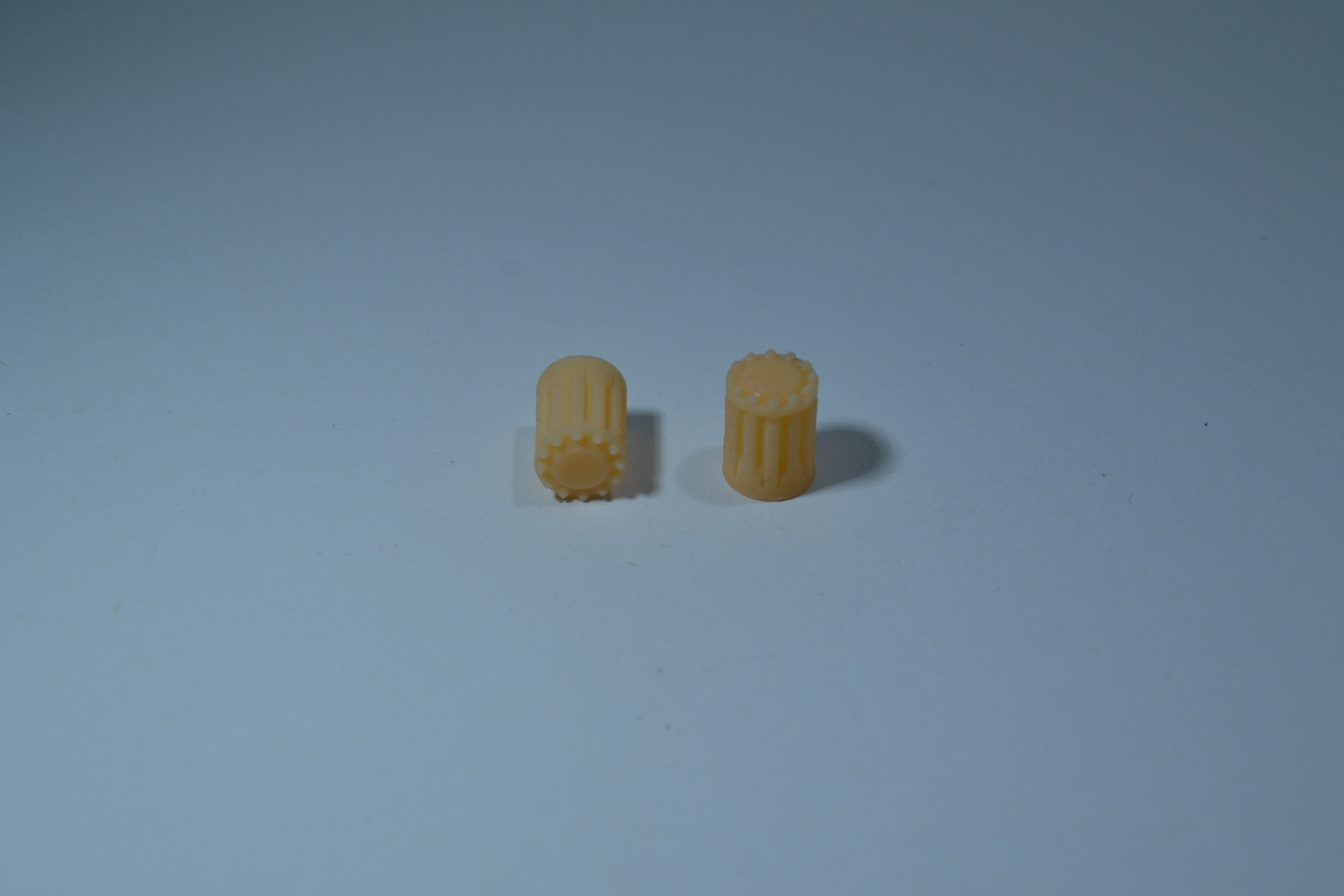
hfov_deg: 49.6
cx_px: 672
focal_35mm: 39
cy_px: 448
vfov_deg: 34.2
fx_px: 1456
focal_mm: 26
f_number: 8
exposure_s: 1/125
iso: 125
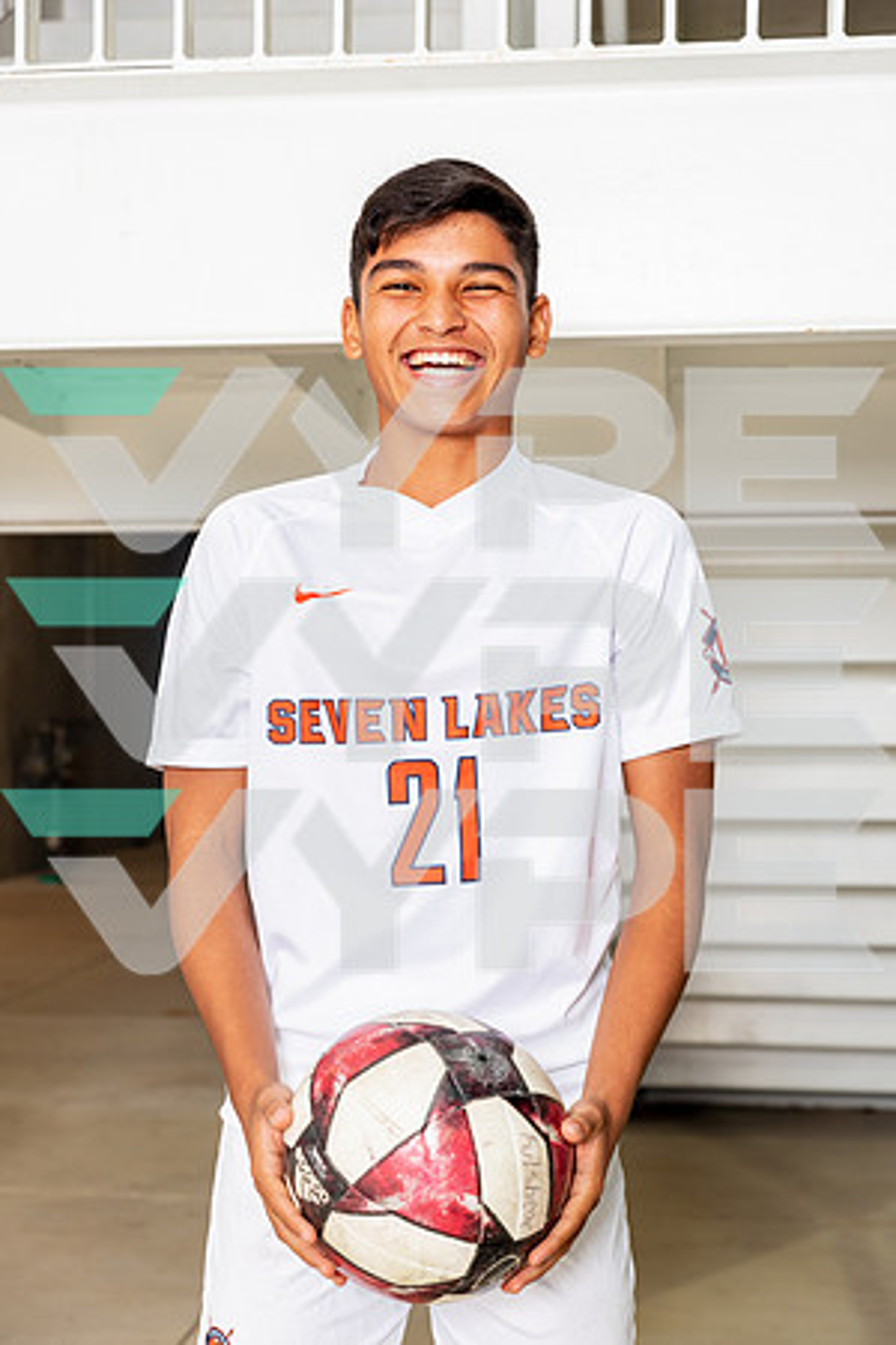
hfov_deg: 23.4
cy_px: 672
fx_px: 2165
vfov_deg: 34.5
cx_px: 448
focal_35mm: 58
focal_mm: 58
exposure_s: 1/125
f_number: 5
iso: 160
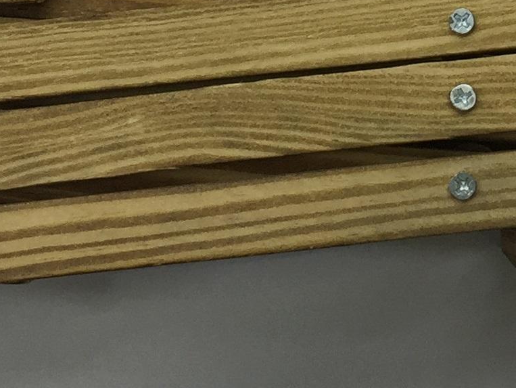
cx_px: 451
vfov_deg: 11.5
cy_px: -175
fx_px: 1849
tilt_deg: -81.1
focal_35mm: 124
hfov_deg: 15.7
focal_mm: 4.15
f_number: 2.2
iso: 50
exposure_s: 1/100
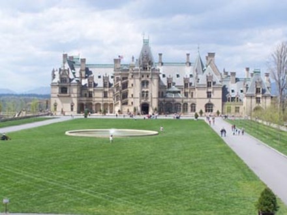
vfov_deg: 21.9
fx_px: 555
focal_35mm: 67
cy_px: 108
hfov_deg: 29.0
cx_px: 144
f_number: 4.5
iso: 80
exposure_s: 1/640
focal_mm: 11.1
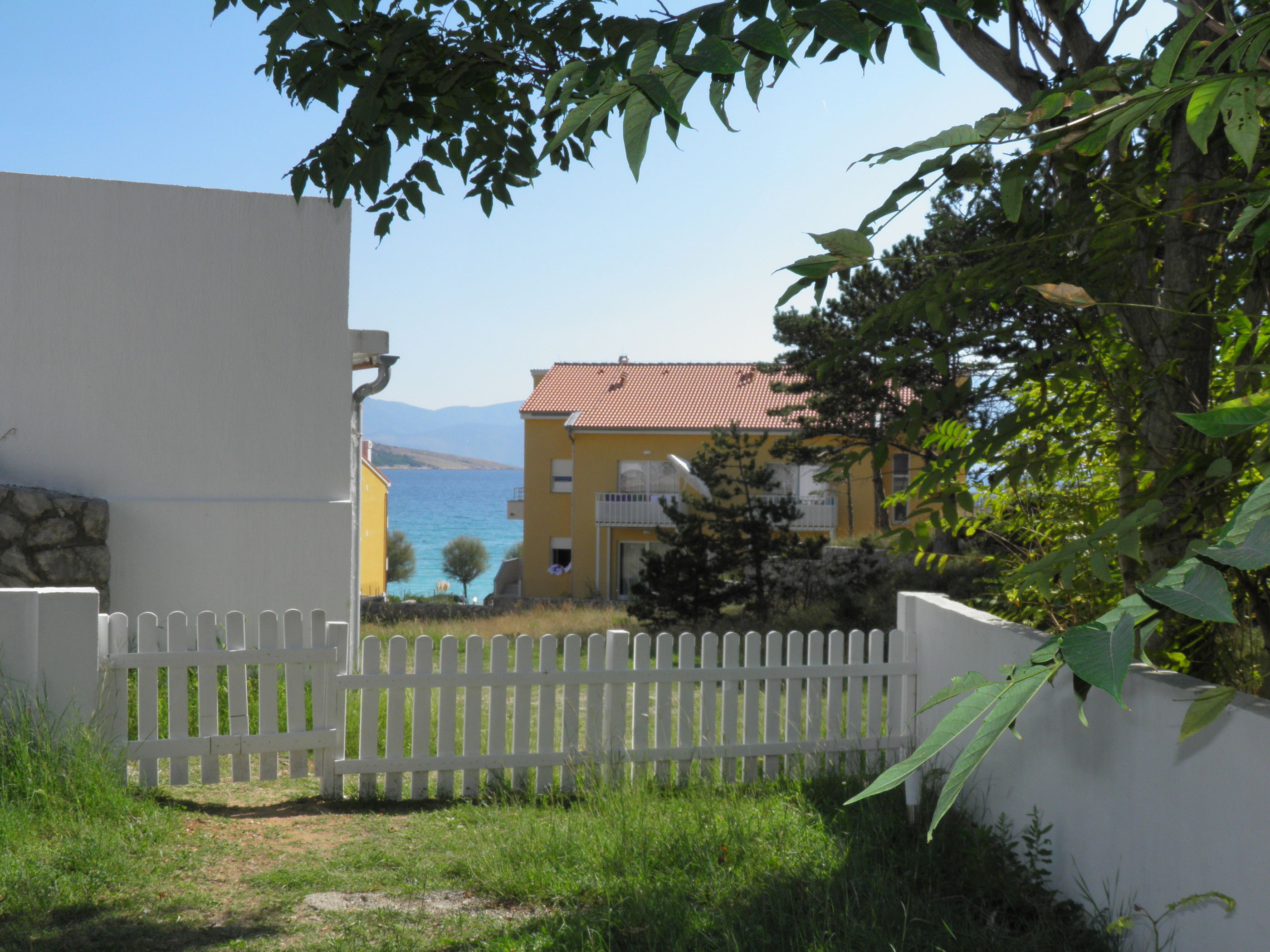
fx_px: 1431
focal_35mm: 39
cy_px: 476
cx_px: 635
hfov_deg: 47.9
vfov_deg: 36.8
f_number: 5.7
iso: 50
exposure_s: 1/400
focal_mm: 7.1
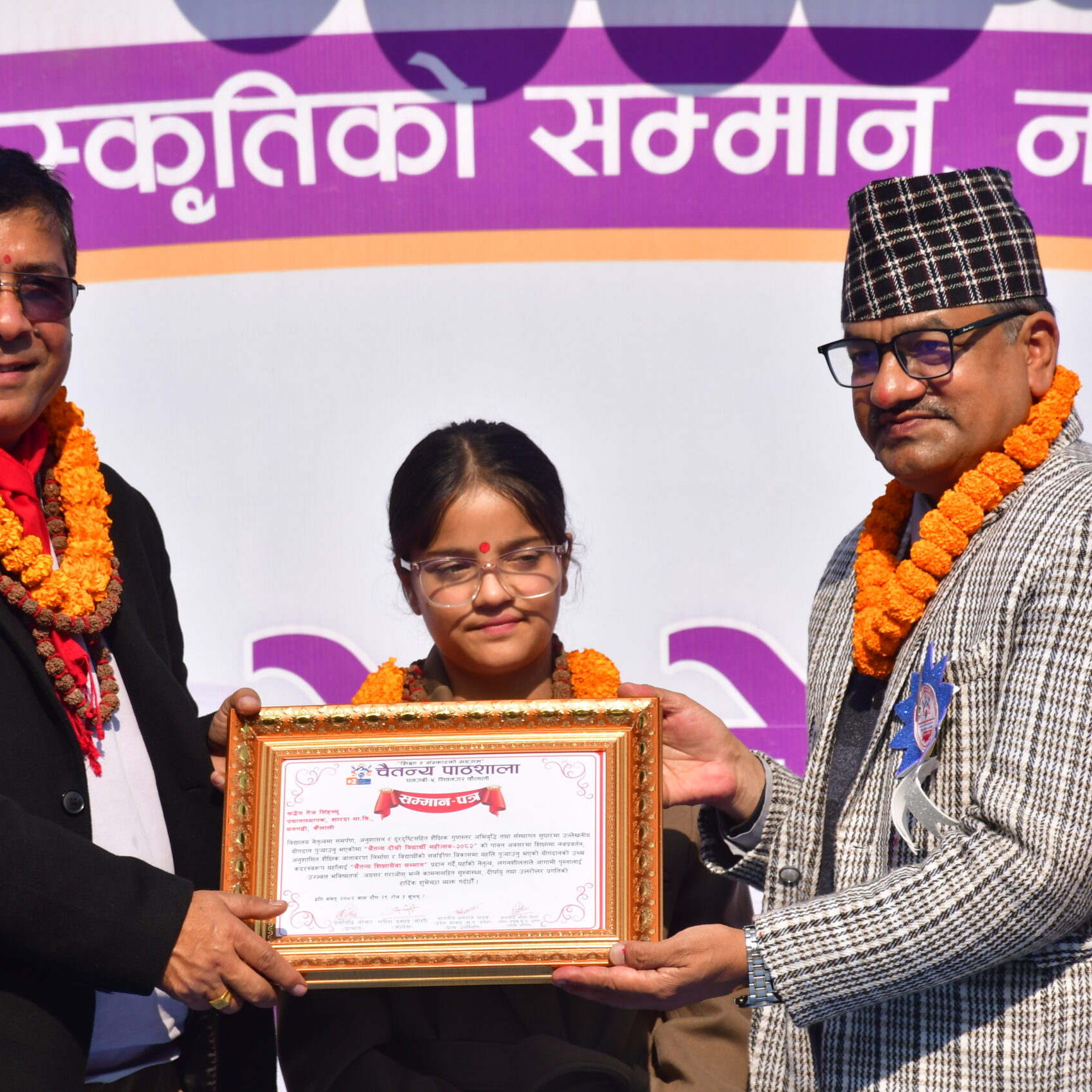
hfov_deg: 12.2
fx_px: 5104
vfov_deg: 12.2
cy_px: 546
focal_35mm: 143
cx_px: 509
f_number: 5.6
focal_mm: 75
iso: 250
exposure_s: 1/1000
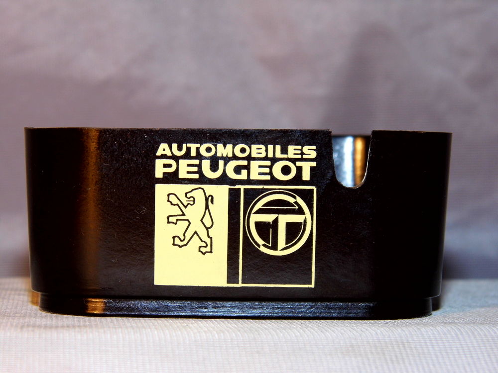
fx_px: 1899
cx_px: 249
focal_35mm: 132
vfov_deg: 11.2
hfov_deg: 14.9
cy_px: 186
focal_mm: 23.6
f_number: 4.7
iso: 100
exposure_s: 1/60
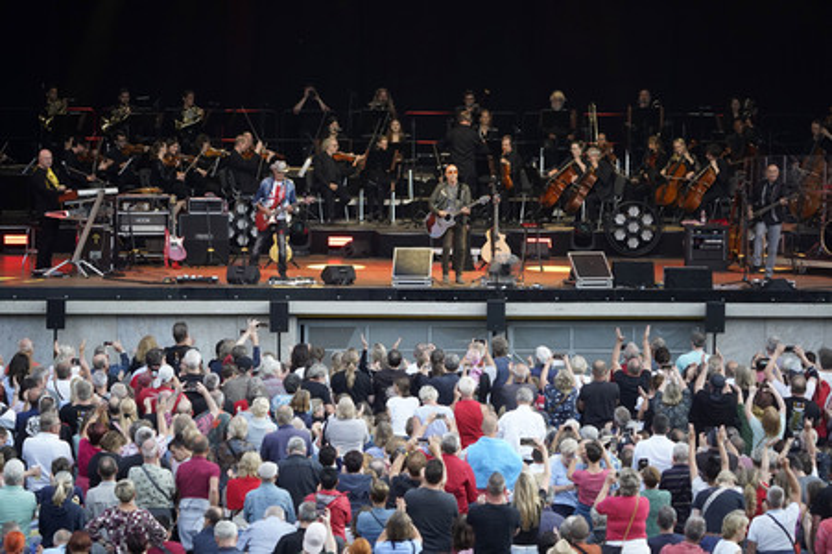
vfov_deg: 6.9
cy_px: 277
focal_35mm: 200
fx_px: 4619
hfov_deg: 10.3
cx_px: 416
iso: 2500
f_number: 5.6
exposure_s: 1/500
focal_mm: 200
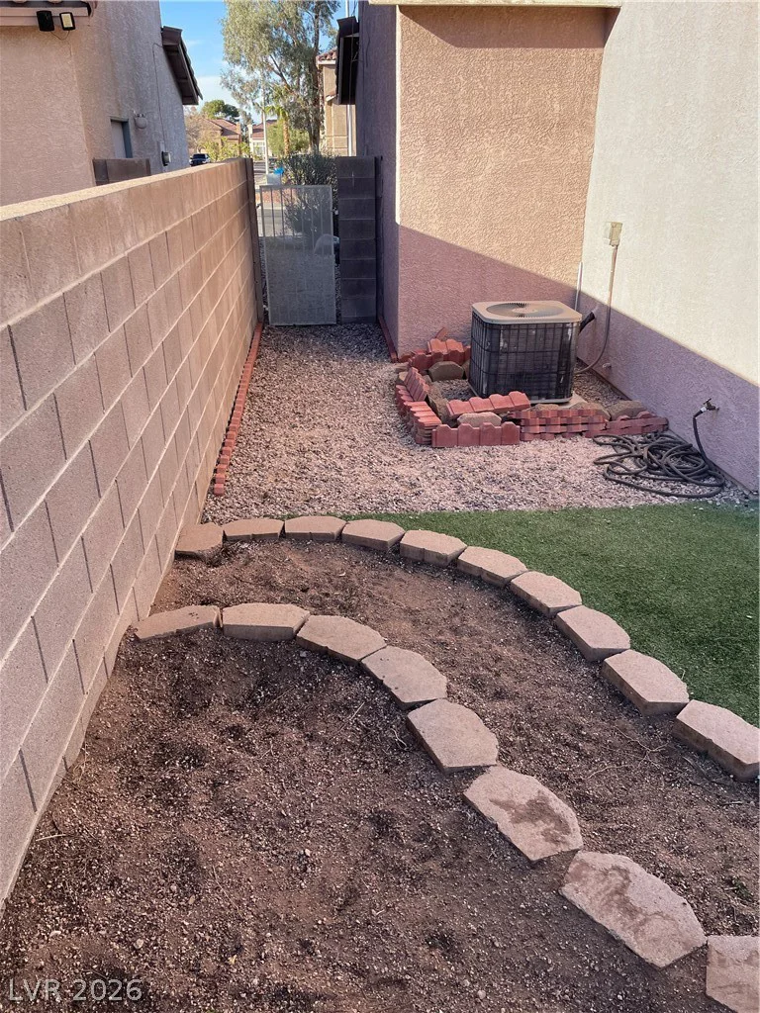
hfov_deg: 53.1
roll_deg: +2.9
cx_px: 380
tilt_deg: -22.8
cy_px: 506
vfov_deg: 67.3
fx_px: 761
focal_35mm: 26
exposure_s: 1/769
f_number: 1.6
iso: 32
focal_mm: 4.2
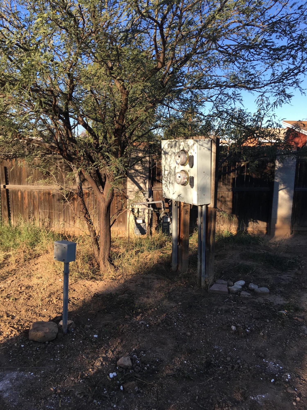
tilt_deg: -7.5
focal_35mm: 29
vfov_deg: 61.7
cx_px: 154
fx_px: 343
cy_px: 205
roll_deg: -2.0
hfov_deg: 48.2
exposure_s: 1/610
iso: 25
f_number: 2.2
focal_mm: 4.15
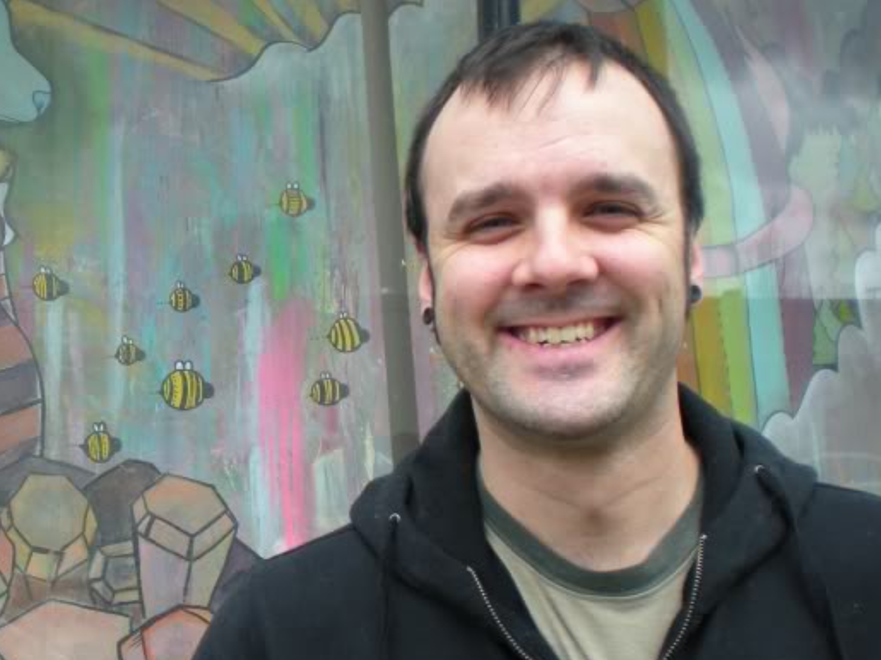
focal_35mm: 59
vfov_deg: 24.8
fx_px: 1501
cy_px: 320
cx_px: 238
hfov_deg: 32.2
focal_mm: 6.3
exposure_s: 1/53.1
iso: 64
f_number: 3.1
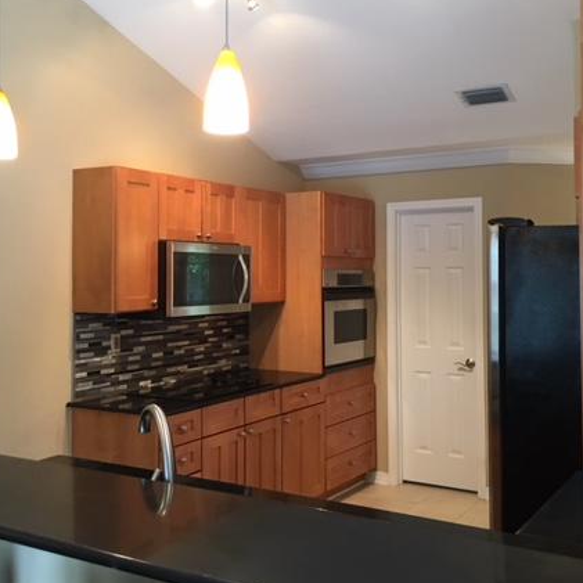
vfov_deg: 42.8
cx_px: 320
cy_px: 258
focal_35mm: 39
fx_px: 743
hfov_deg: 42.8
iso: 50
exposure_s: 1/15
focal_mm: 4.15
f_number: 2.2
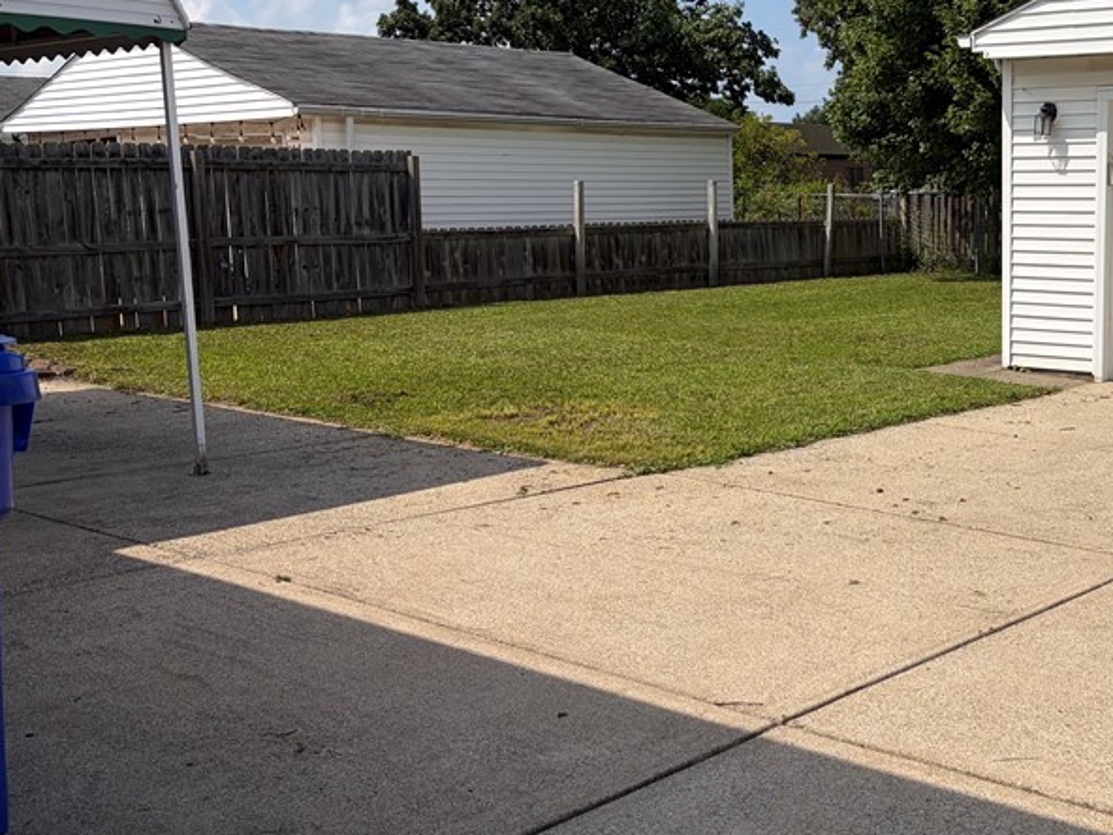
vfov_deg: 32.2
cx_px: 948
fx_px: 1447
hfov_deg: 39.7
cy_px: 402
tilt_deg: -8.7
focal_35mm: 45
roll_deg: +0.3
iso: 50
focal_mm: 5.96
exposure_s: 1/7813
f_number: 1.6
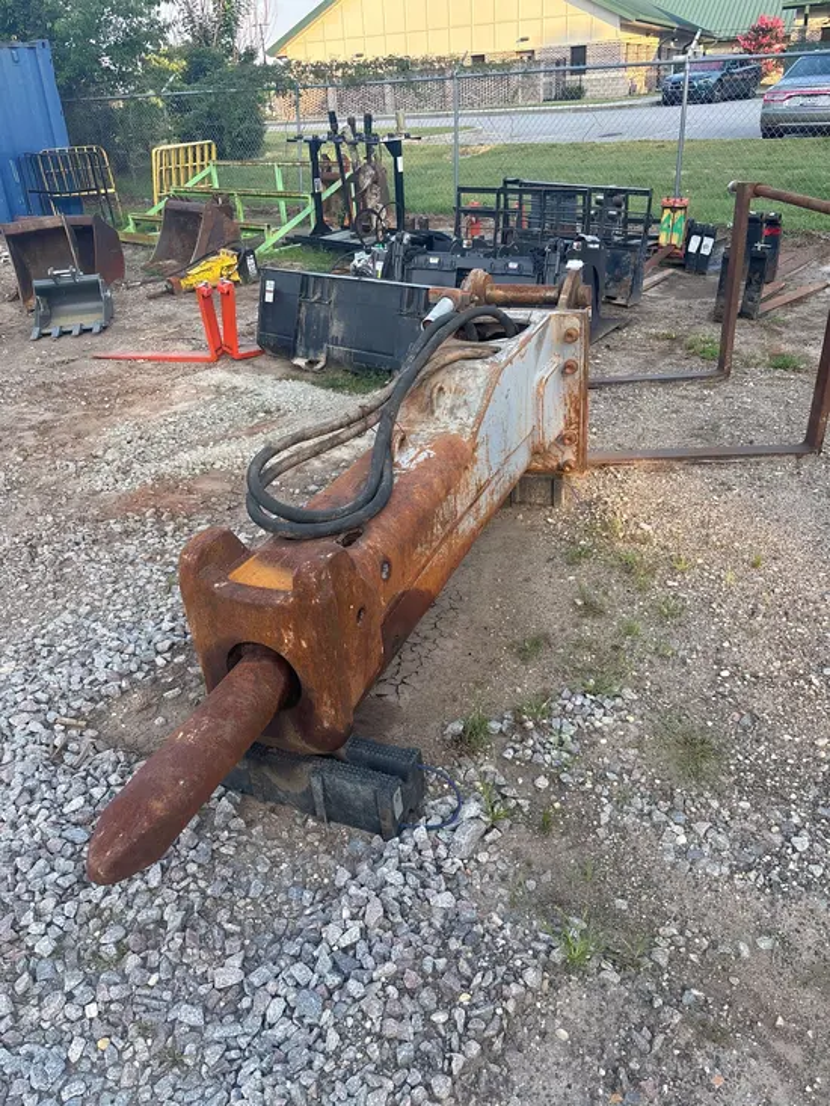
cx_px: 415
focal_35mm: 26
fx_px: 831
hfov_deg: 53.1
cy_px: 553
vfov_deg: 67.3
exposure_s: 1/460
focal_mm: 5.96
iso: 50
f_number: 1.6
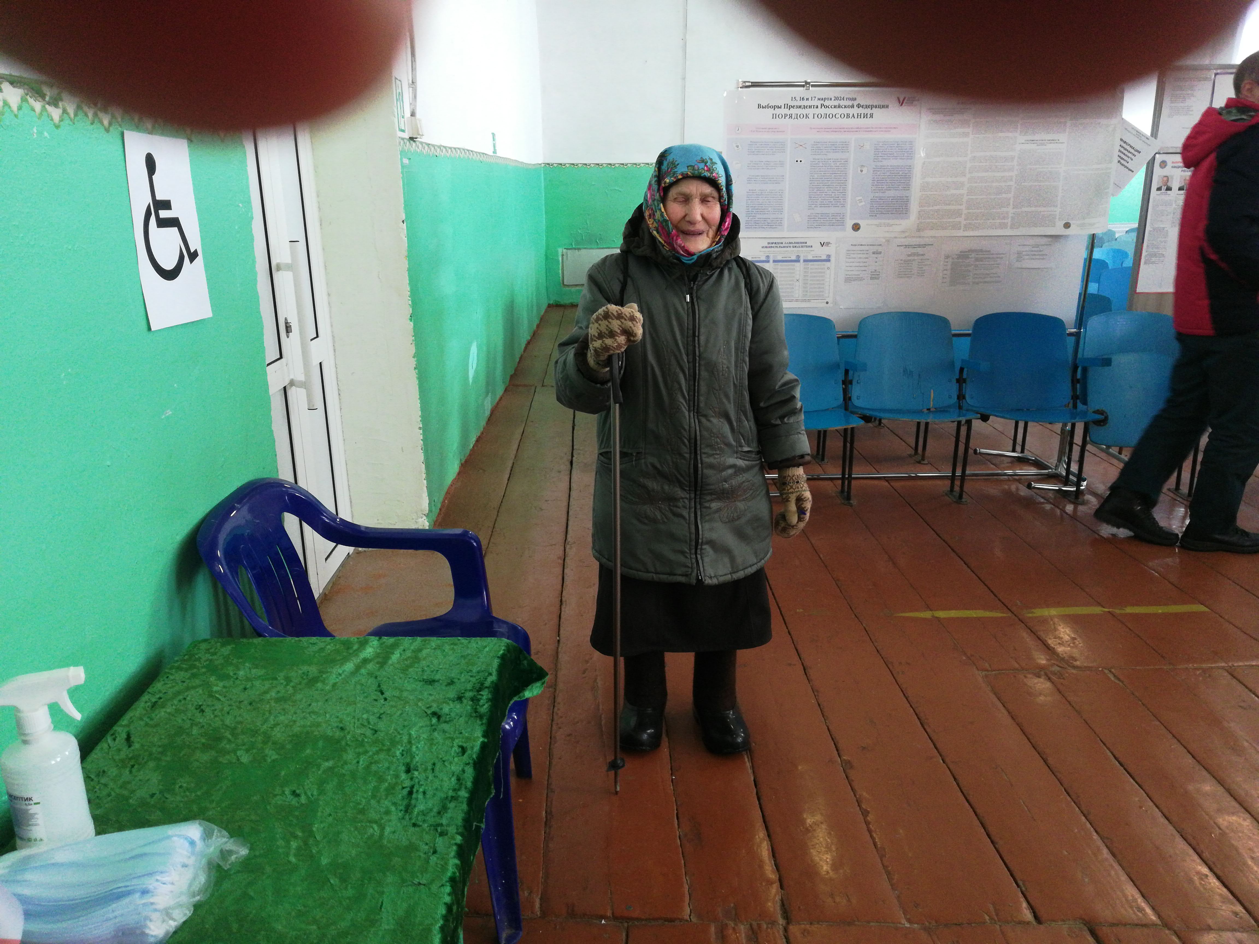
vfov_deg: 53.1
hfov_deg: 67.3
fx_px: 946
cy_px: 472
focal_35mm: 26
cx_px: 630
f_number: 2.2
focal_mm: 3.83
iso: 320
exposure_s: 1/25
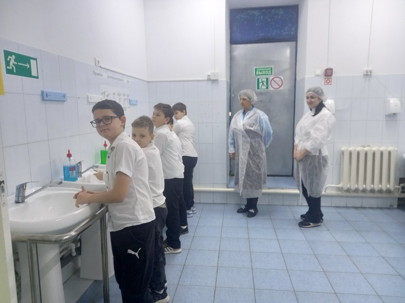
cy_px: 152
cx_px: 202
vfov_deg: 54.9
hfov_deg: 69.4
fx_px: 292
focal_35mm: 25
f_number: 2
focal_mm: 4.6
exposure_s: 1/33
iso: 250
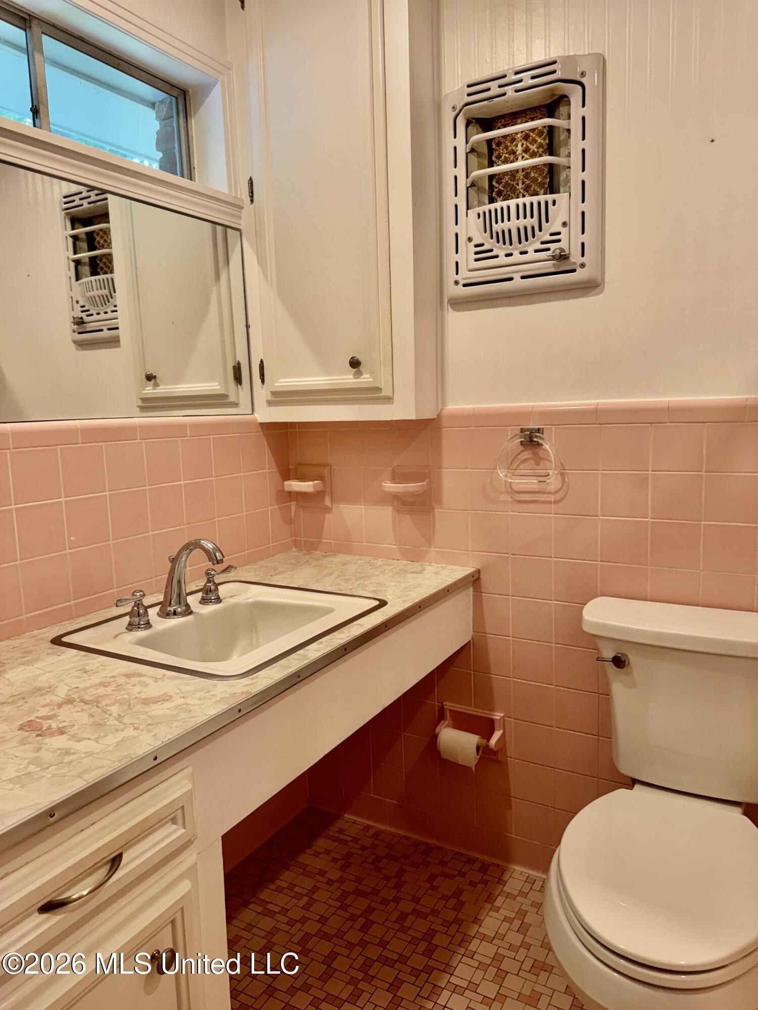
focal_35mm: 24
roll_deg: +2.9
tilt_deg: -7.6
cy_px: 505
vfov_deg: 71.6
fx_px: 701
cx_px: 379
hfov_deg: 56.8
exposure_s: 1/120
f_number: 1.78
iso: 160
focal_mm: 6.76
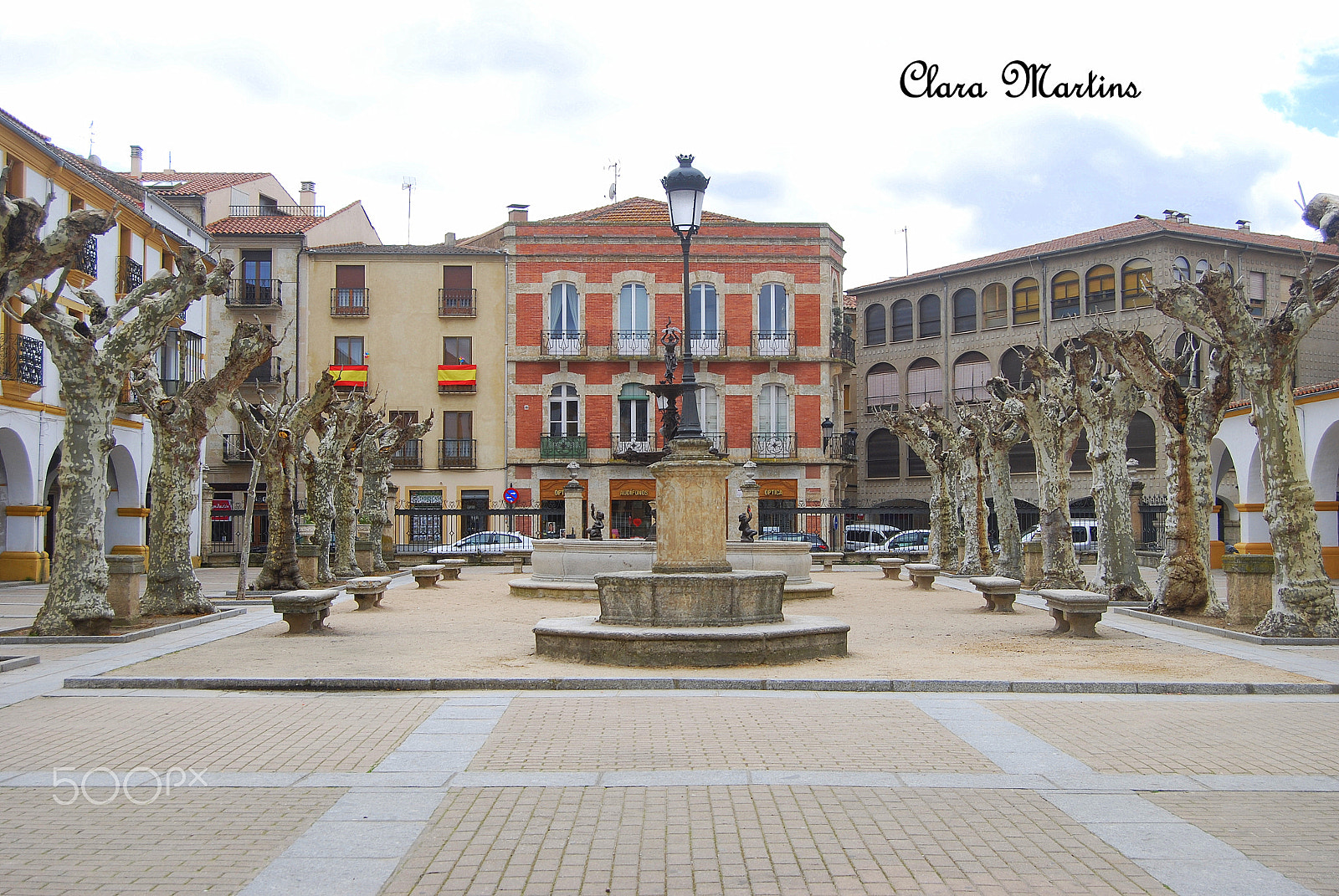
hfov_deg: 49.5
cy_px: 448
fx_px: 1452
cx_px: 670
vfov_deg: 34.3
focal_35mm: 39
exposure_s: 1/200
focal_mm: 26
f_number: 7.1
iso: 100
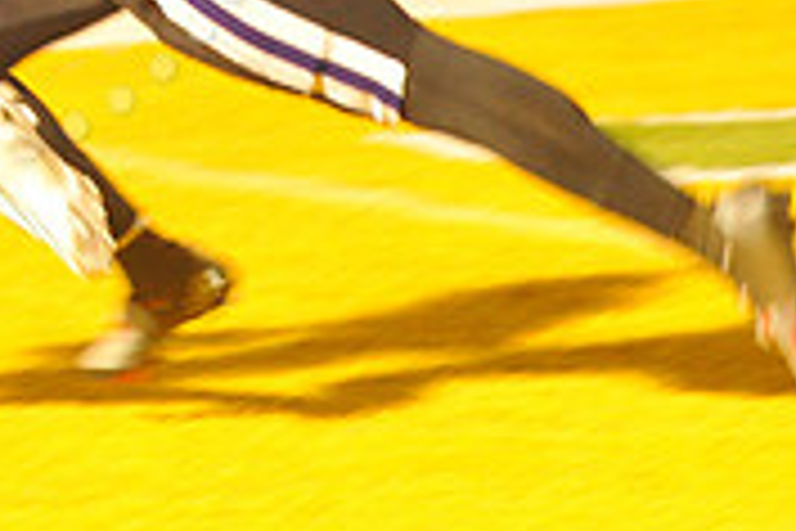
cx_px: -112
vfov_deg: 3.4
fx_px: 9043
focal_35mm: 409
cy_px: -252
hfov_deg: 5.0
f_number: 5
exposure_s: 1/200
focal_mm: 125
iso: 6400
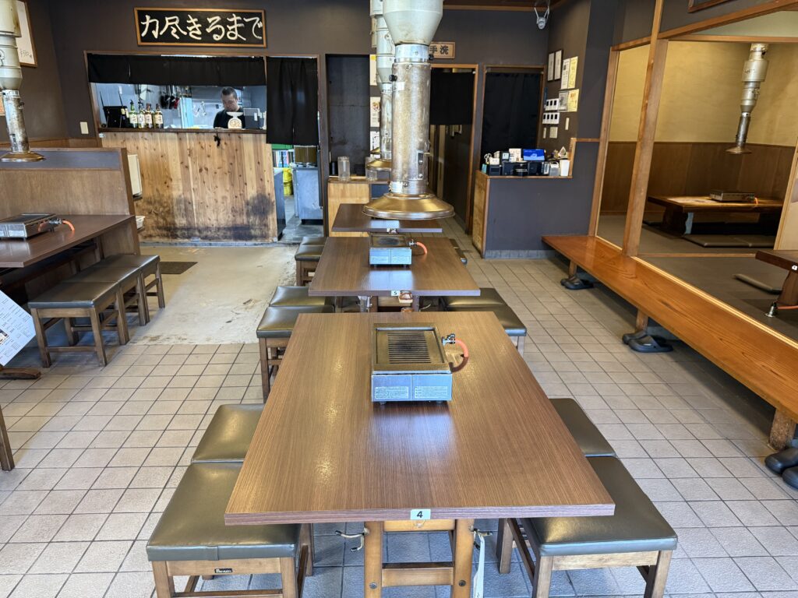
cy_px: 299
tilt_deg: -18.4
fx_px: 553
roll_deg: +0.8
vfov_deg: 56.8
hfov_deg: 71.6
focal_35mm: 24
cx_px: 399
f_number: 1.78
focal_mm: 6.76
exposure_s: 1/60
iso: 320
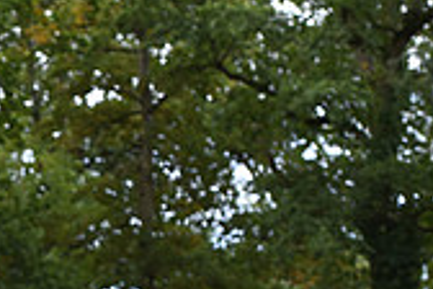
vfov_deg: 3.9
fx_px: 4245
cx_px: -278
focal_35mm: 353
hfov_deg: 5.8
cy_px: 464
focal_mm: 102
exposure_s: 1/1250
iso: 800
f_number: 4.5
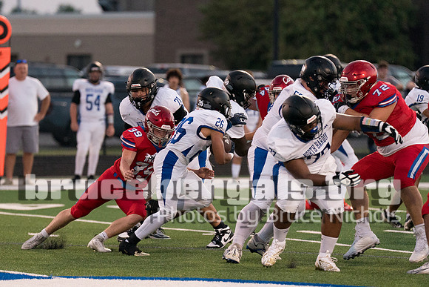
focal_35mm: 333
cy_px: 155
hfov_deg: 6.2
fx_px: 3972
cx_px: 165
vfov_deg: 4.1
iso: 4000
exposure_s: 1/2000
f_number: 2.8
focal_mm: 200
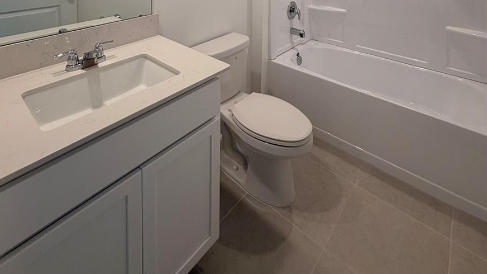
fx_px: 271
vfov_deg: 41.1
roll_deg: -0.4
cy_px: -37
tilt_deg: -2.3
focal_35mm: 21
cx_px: 236
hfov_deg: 83.8
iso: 125
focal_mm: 2.22
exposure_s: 1/120
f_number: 2.2
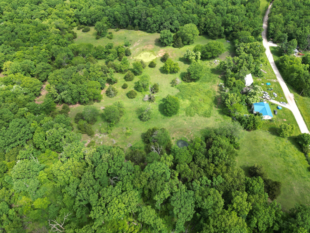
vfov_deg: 56.8
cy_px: 116
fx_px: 215
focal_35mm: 24
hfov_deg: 71.6
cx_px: 155
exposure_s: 1/1000
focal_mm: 6.72
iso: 100
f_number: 1.7
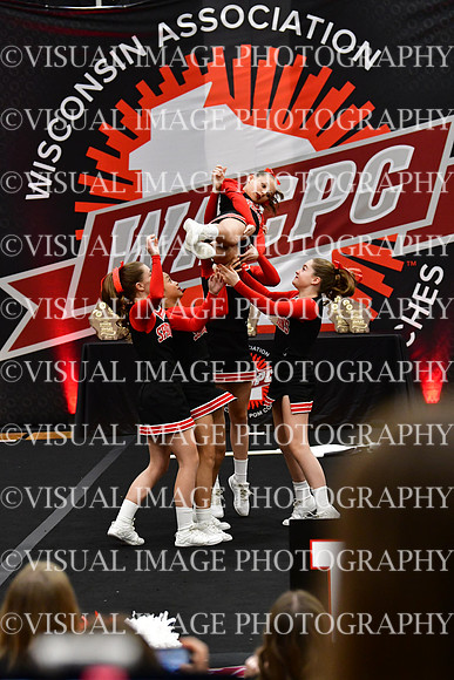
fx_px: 3289
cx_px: 227
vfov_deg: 11.8
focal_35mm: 174
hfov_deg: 7.9
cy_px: 340
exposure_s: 1/500
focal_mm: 116
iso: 4000
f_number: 3.5
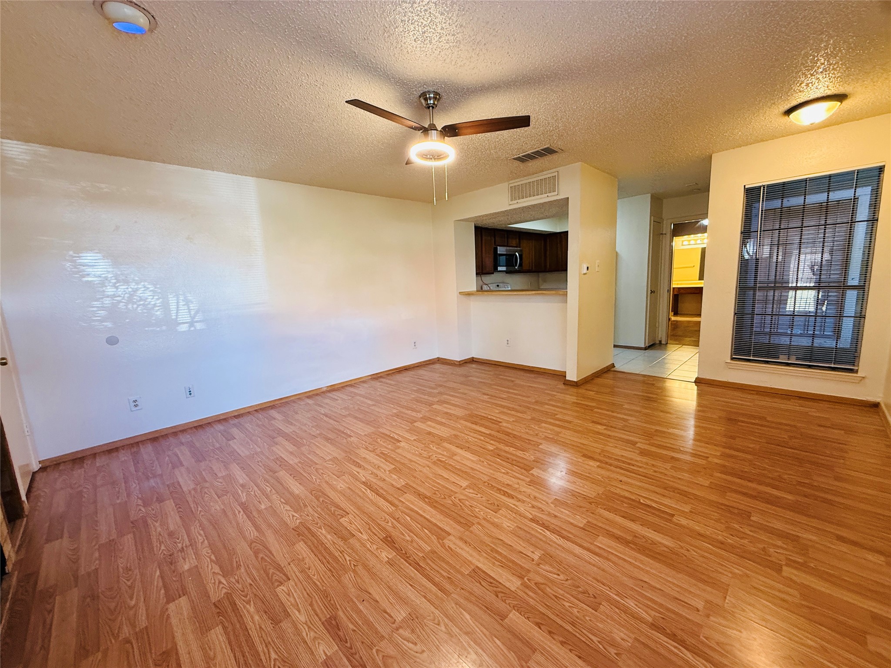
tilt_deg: -8.7
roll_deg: +3.1
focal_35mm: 14
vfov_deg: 85.7
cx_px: 446
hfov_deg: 102.1
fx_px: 360
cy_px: 334
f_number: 2.2
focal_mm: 2.22
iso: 200
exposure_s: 1/60
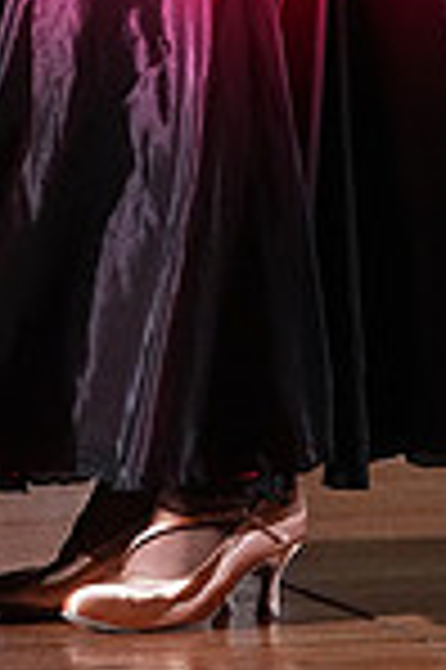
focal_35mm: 510
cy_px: -526
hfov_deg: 2.7
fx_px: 9499
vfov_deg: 4.0
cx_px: -173
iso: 6400
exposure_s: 1/400
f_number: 5
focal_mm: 131
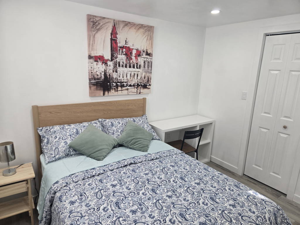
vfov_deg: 58.9
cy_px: 112
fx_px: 199
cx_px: 150
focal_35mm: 23
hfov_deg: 73.9
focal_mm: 5.4
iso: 64
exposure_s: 1/120
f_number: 1.8
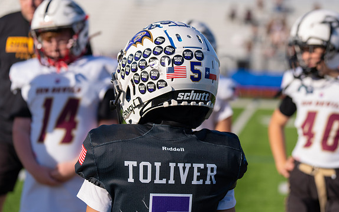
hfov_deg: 20.4
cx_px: 210
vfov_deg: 12.8
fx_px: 942
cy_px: 88
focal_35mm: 102
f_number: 2.8
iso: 100
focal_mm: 78
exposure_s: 1/1600
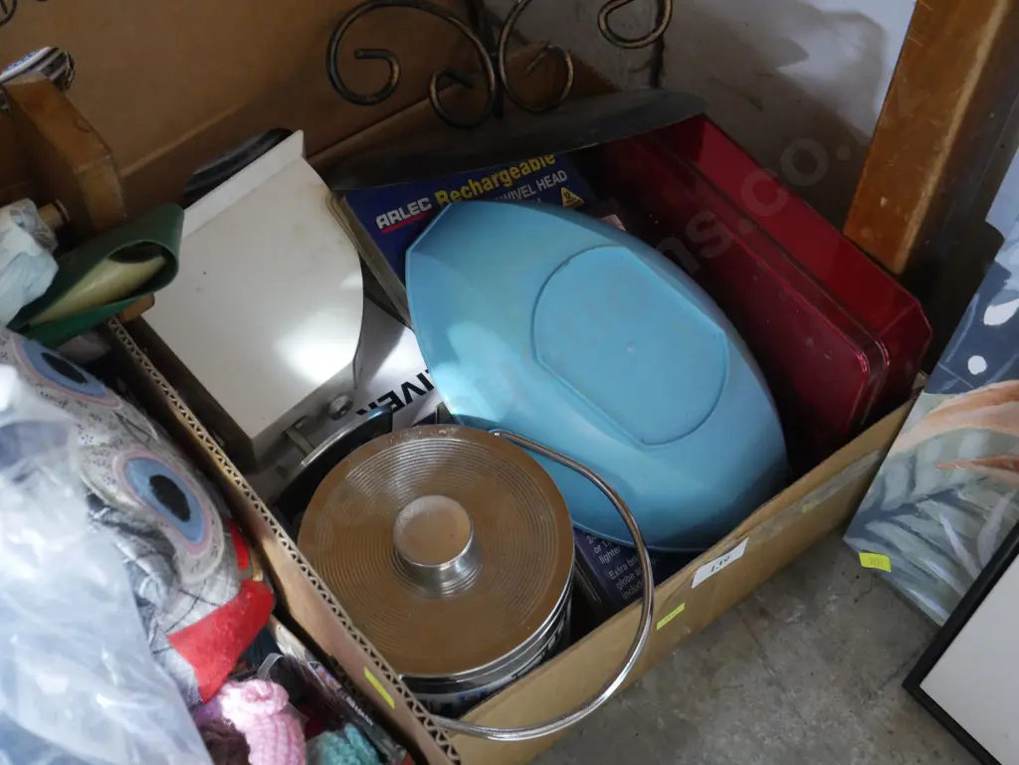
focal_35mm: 46
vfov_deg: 31.5
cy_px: 382
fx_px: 1355
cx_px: 510
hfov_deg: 41.2
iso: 3200
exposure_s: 1/13
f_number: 5.1
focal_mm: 23
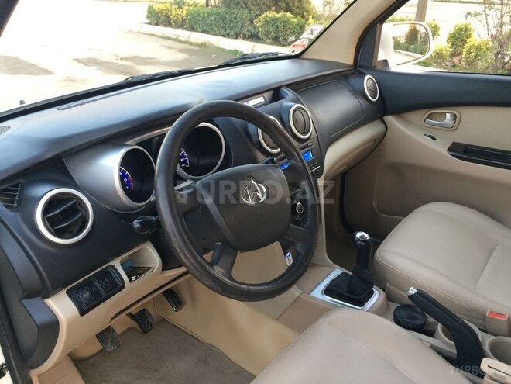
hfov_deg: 61.7
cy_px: 192
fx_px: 428
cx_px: 256
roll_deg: -0.6
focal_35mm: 29
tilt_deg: -23.5
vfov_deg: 48.2
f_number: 2.2
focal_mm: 4.15
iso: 125
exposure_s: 1/33
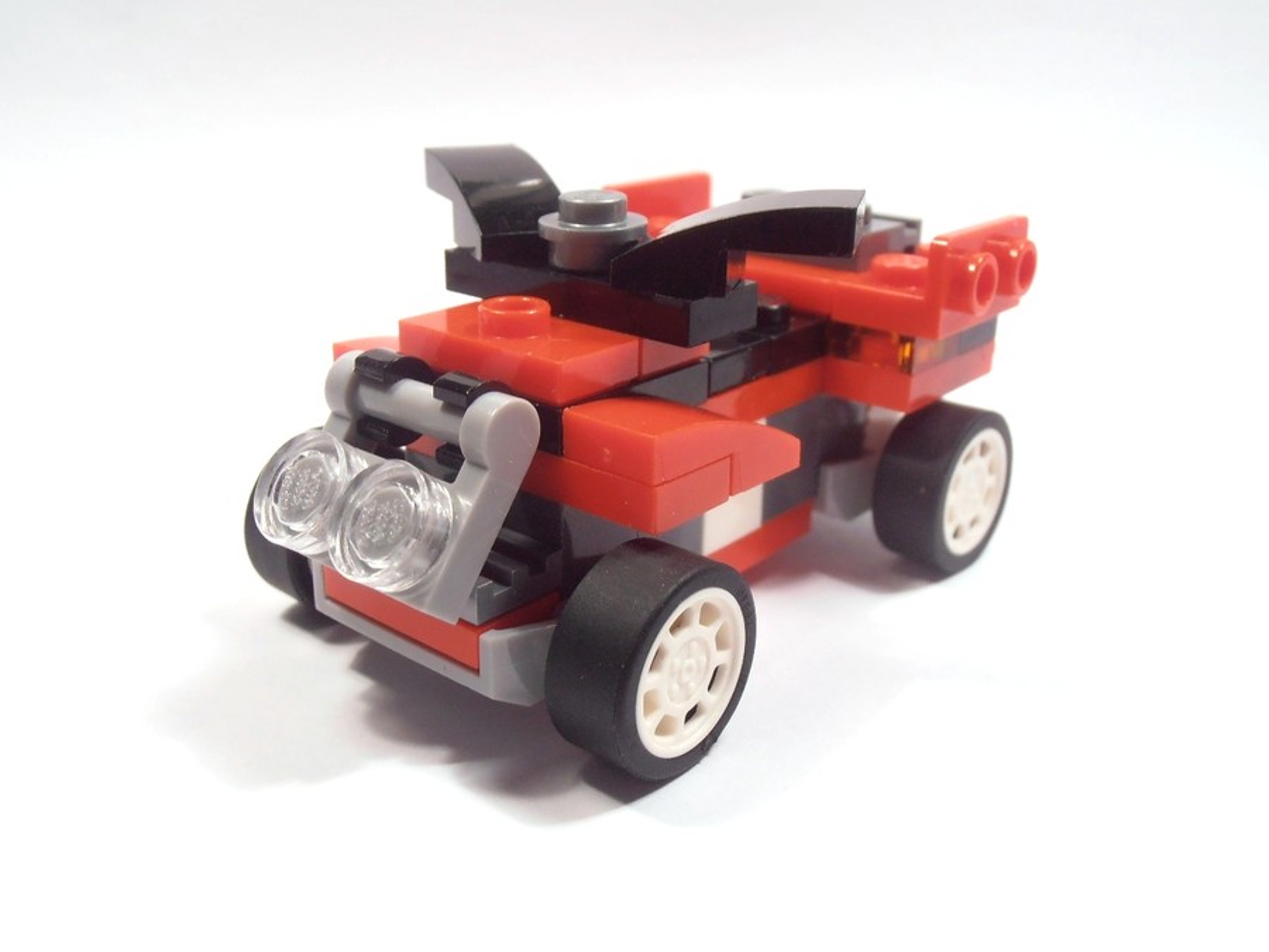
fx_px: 1356
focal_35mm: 37
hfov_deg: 50.1
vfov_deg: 38.7
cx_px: 634
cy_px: 476
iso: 100
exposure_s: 1/40
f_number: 3.9
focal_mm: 6.61
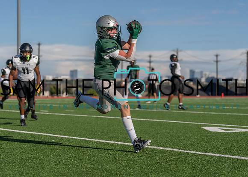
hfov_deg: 20.1
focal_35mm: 100
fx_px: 701
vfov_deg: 14.4
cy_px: 102
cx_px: 119
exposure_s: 1/3200
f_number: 2.8
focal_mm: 81
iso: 100
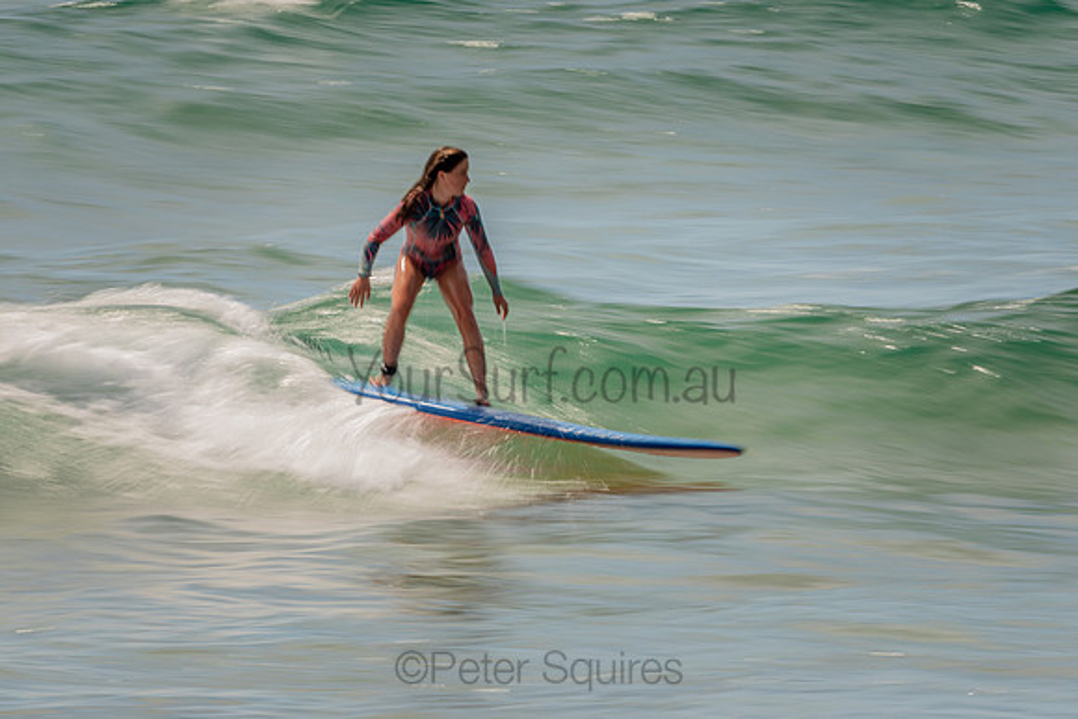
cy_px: 314
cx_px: 471
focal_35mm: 613
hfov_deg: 3.4
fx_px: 18360
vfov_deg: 2.2
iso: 64
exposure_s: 1/20
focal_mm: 500
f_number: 16
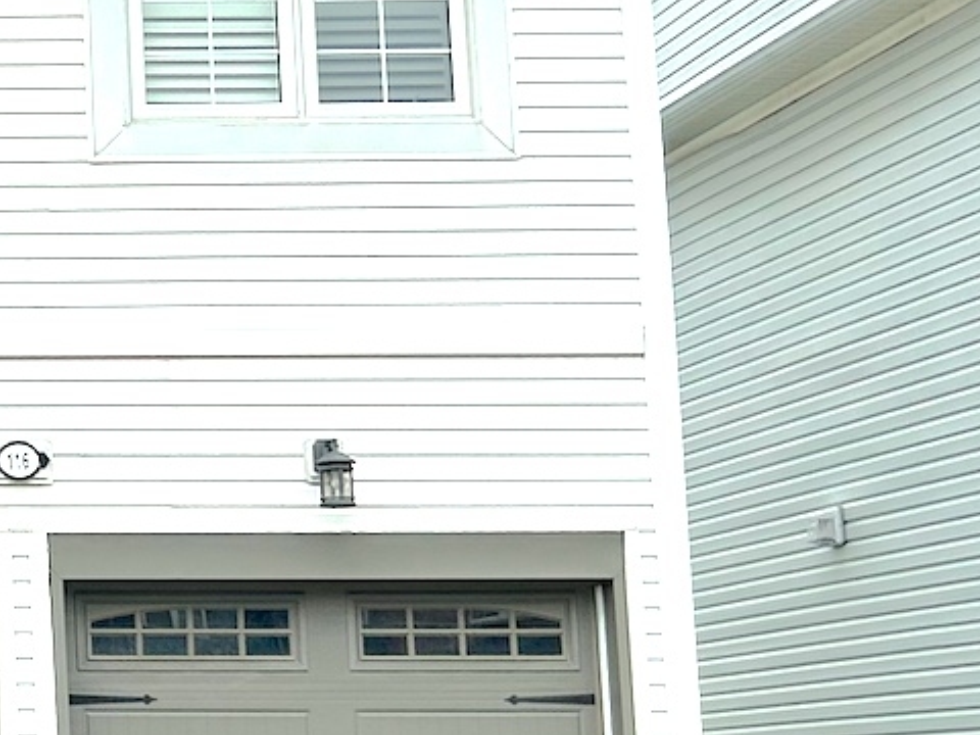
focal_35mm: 104
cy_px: 372
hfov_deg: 16.7
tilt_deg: +8.3
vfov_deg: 14.2
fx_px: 2944
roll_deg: -0.1
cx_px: -612
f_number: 1.5
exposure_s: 1/4444
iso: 50
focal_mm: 5.7
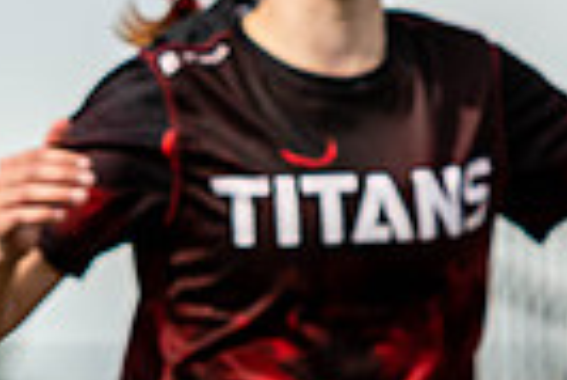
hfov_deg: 1.9
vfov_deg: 1.3
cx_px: 1264
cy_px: -379
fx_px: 17202
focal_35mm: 1091
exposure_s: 1/2500
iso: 200
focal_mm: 130
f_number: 2.8
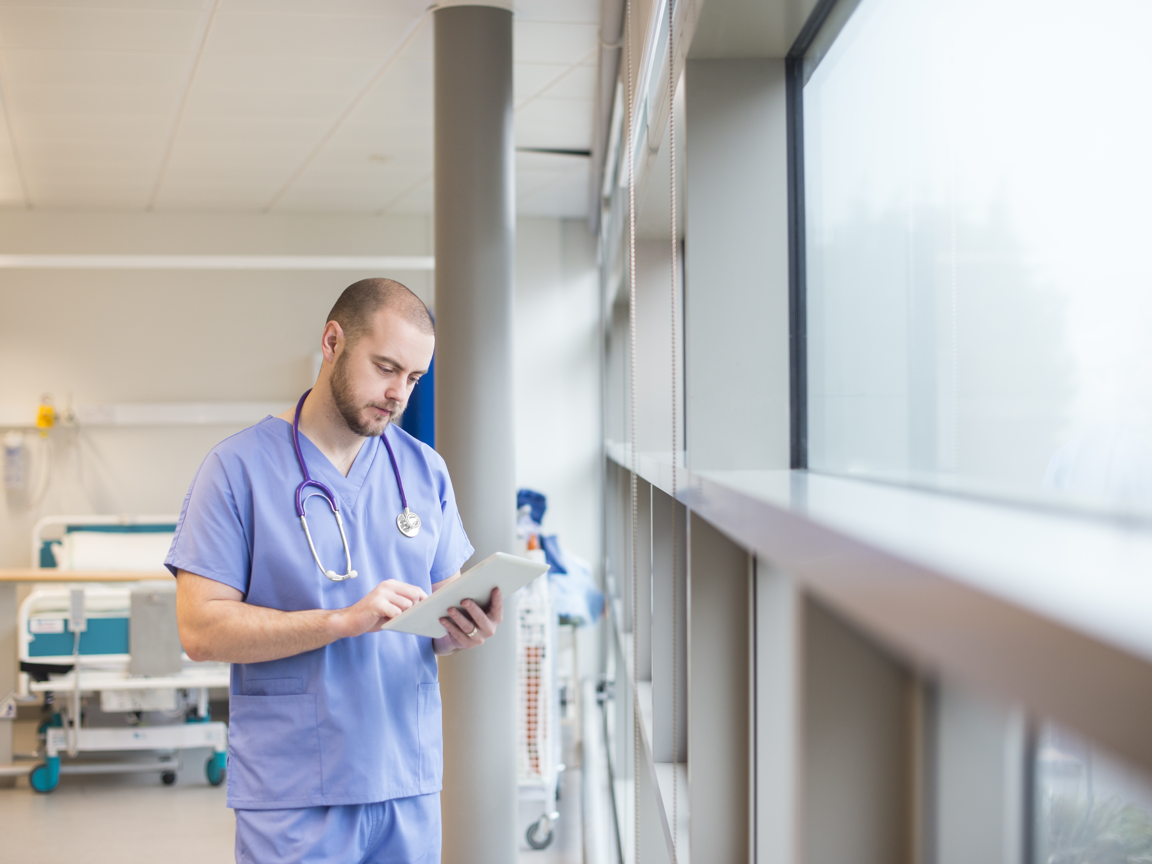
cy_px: 430
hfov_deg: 34.9
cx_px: 527
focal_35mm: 55
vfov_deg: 26.6
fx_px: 1830
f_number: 2.5
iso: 400
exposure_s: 1/200
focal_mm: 50
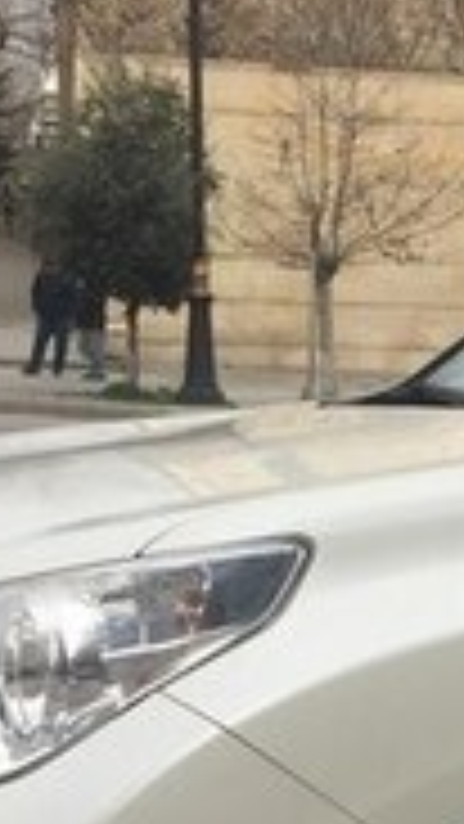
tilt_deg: -2.9
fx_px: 2492
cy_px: 651
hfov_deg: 9.9
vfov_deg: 18.6
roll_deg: -2.1
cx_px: 919
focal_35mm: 114
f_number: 2.2
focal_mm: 4.15
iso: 32
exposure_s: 1/1199
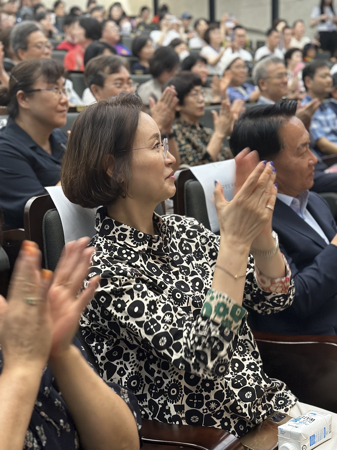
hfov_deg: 30.3
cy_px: 225
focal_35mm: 48
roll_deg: +1.8
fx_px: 623
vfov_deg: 39.7
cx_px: 168
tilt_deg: -11.8
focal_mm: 6.86
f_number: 1.78
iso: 640
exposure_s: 1/40
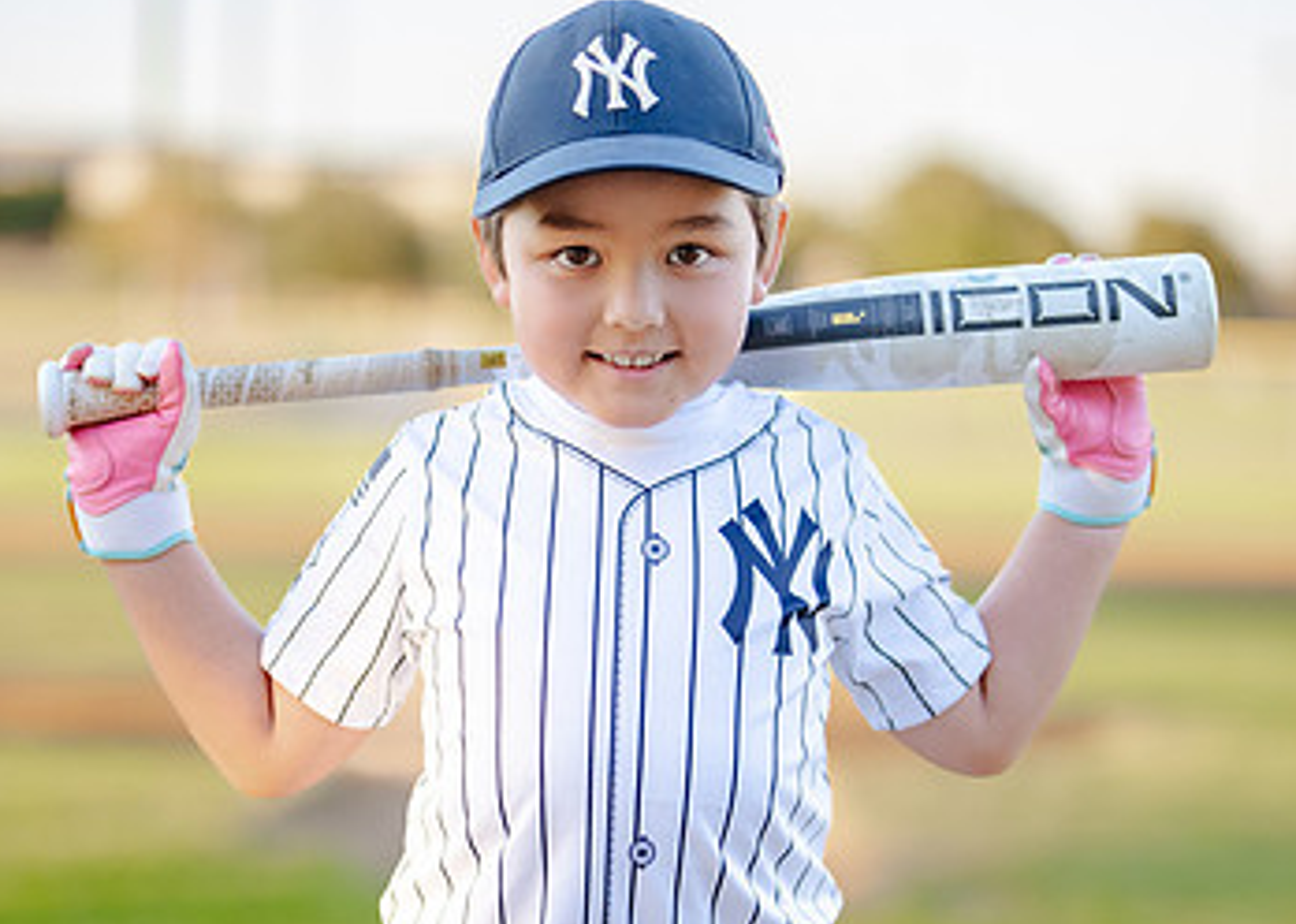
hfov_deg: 16.7
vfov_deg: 11.9
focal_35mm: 120
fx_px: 4413
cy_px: 592
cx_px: 638
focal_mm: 50
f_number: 1.2
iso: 250
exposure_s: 1/1600
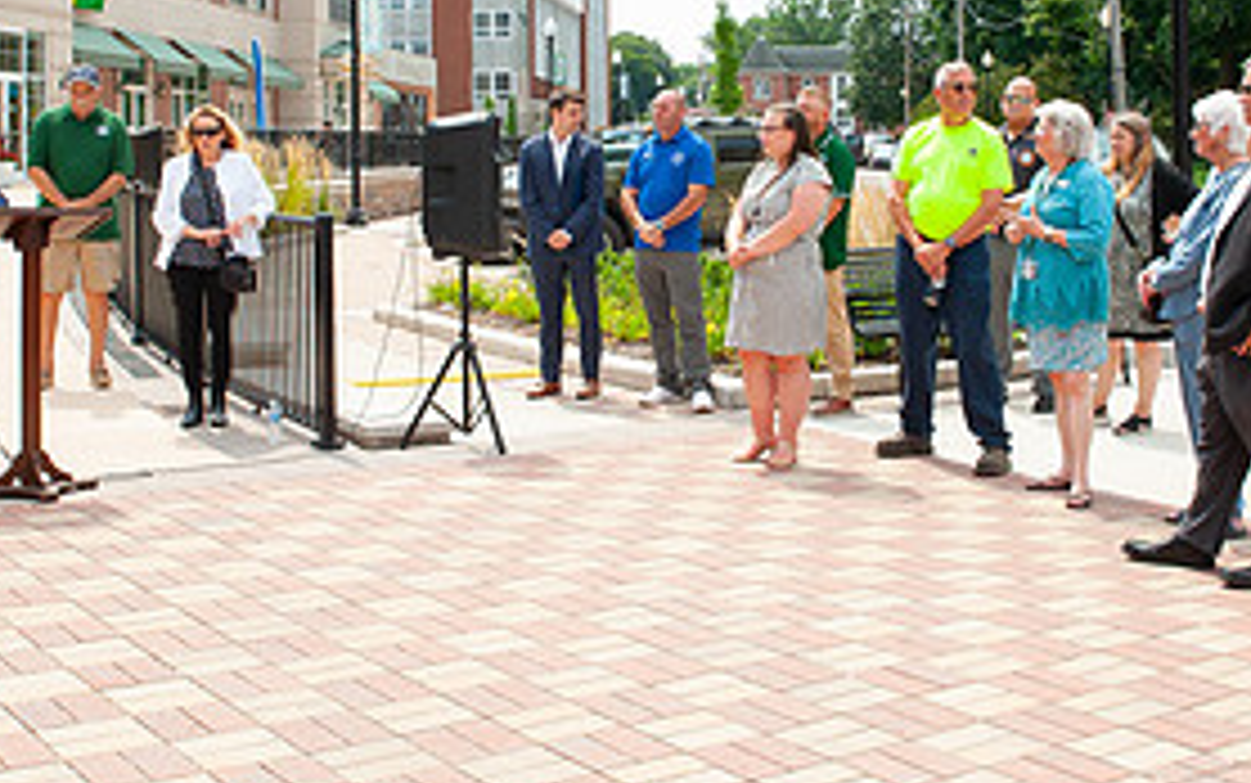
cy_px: 130
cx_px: 662
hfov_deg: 39.5
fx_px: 1739
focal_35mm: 51
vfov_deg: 24.9
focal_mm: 24
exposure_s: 1/200
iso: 400
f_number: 14
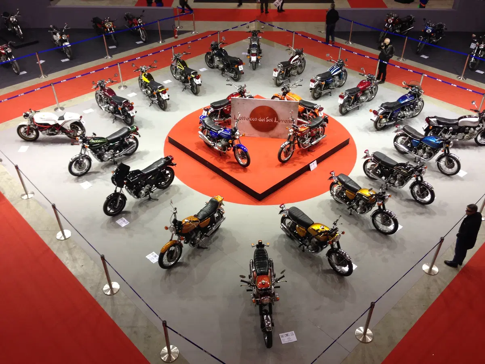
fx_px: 462
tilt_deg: -40.1
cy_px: 182
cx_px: 242
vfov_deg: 42.9
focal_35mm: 33
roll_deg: +1.3
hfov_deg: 55.4
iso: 50
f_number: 2.4
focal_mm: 4.12
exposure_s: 1/20
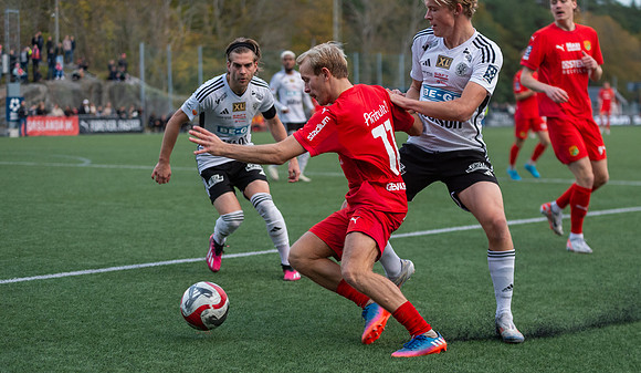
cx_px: 354
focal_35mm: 94
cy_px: 236
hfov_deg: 22.5
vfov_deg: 13.2
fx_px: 1610
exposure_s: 1/1250
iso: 2500
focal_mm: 82
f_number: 3.2
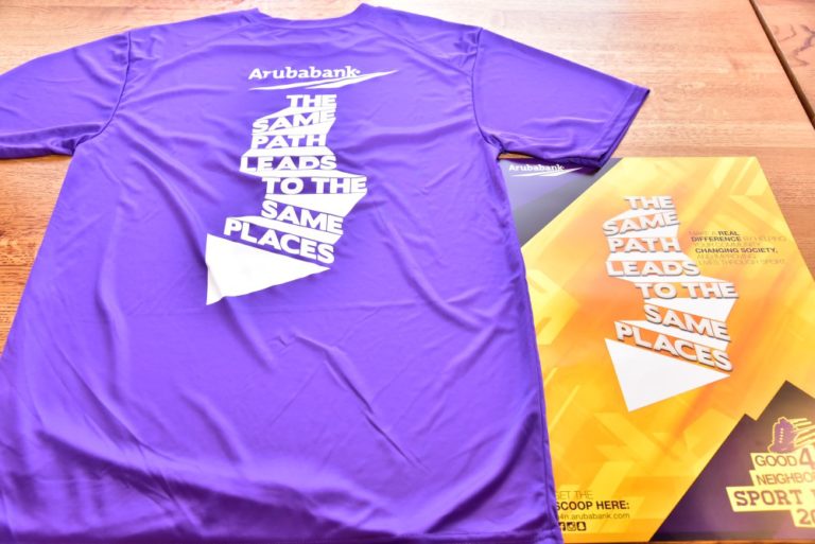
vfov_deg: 43.7
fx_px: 680
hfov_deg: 61.9
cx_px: 408
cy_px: 272
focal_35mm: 30
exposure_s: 1/125
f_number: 5
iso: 3200
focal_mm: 30
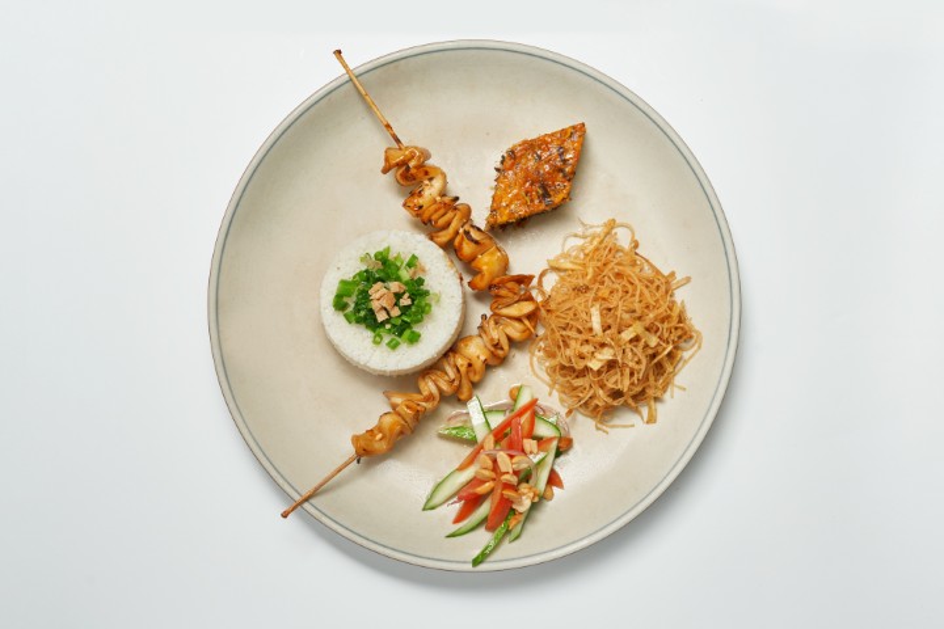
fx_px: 1835
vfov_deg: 19.5
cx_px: 472
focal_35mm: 70
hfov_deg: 28.8
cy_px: 314
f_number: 8
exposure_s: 1/100
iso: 800
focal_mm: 70
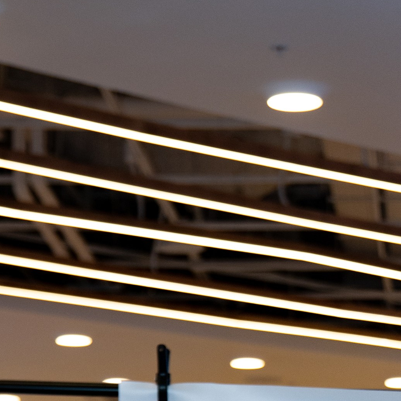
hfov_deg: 10.2
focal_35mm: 171
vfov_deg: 9.6
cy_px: 788
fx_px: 2241
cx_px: 299
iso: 400
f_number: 2.8
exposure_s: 1/400
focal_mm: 34
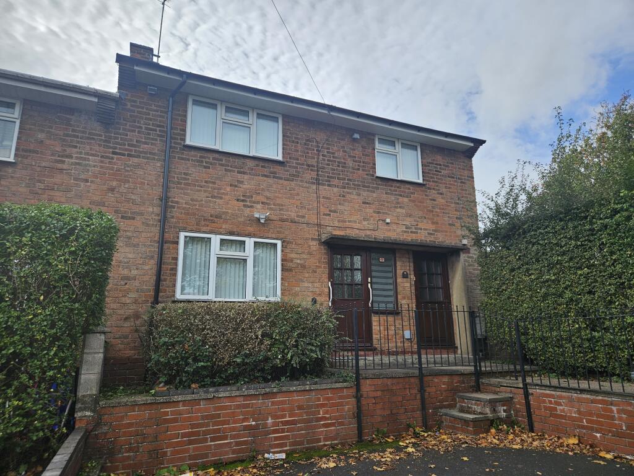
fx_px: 421
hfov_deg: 73.9
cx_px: 317
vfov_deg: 58.9
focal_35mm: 23
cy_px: 238
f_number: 1.8
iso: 25
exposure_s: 1/1269
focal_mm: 5.4
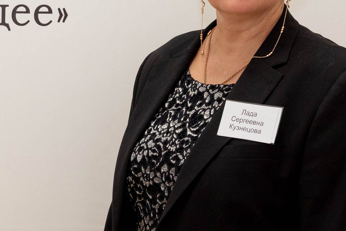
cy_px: 180
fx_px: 1048
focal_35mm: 109
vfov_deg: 12.5
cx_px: -53
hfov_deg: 18.0
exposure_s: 1/125
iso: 1000
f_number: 4.5
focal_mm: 28
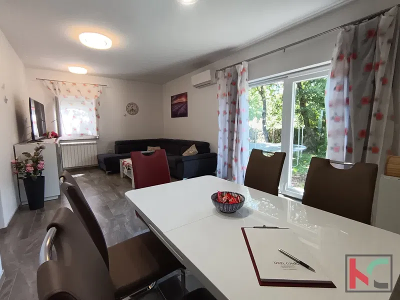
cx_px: 200
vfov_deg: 74.7
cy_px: 150
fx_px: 196
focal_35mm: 17
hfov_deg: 91.0
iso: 420
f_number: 2.2
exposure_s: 1/100
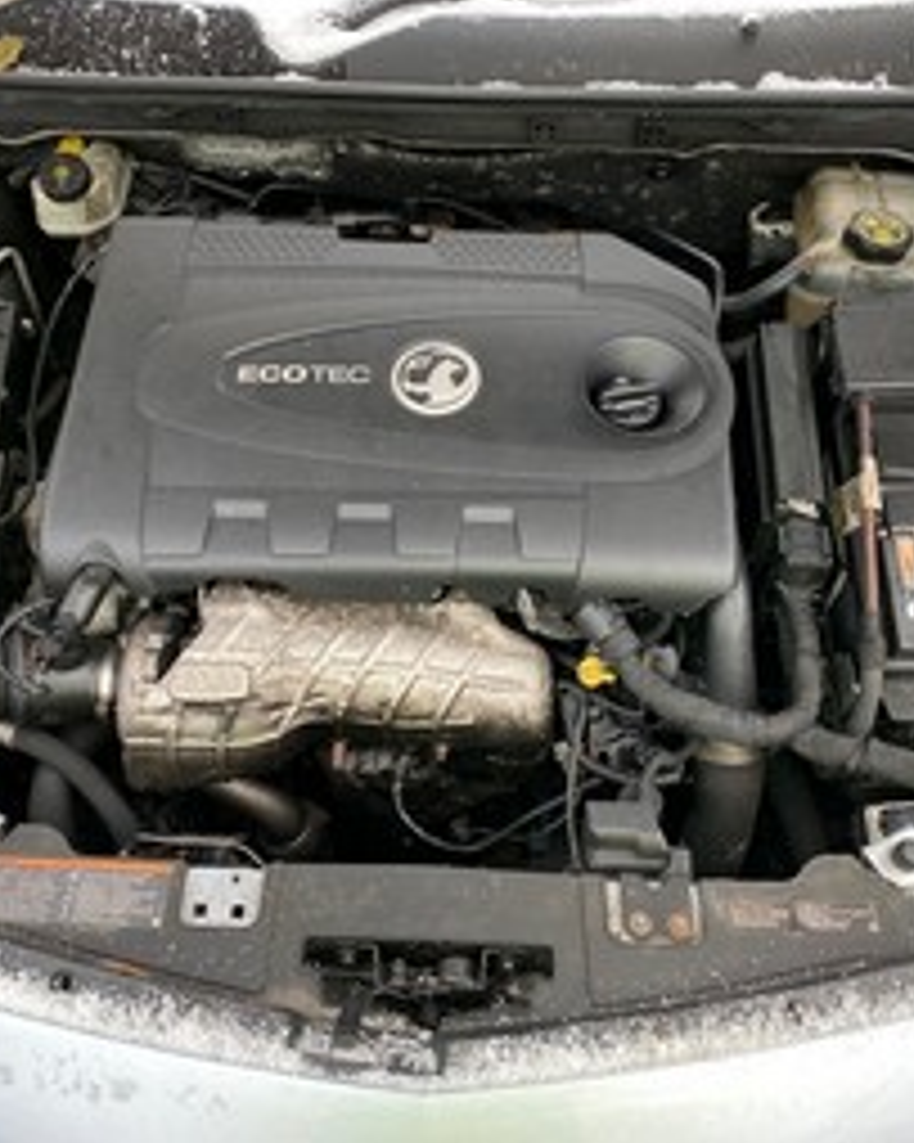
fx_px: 1184
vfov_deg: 51.5
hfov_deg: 42.2
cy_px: 558
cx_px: 450
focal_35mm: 35
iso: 125
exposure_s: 1/119
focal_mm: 4.25
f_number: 1.8
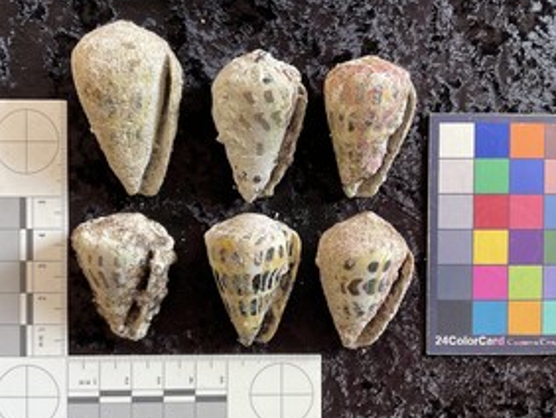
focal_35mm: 36
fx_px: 579
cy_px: 234
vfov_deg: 39.7
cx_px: 266
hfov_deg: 51.3
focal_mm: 3
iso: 64
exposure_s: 1/120
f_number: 1.8
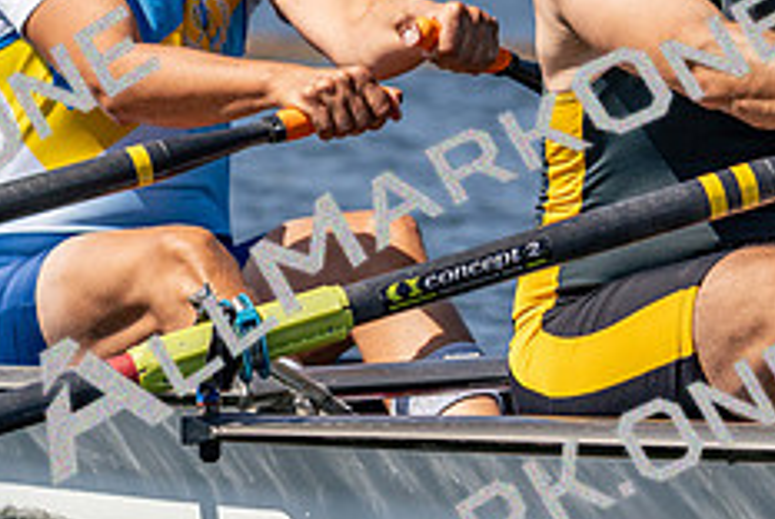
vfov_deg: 2.4
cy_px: -32
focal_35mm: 564
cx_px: 715
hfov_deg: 3.6
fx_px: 12157
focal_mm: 227
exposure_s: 1/2000
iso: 250
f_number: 5.6
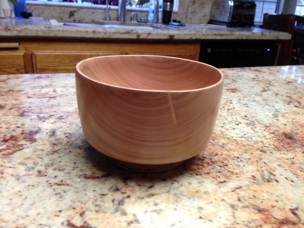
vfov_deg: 42.9
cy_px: 114
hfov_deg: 55.4
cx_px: 152
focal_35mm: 33
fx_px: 290
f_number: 2.4
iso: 125
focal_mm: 4.12
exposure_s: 1/20
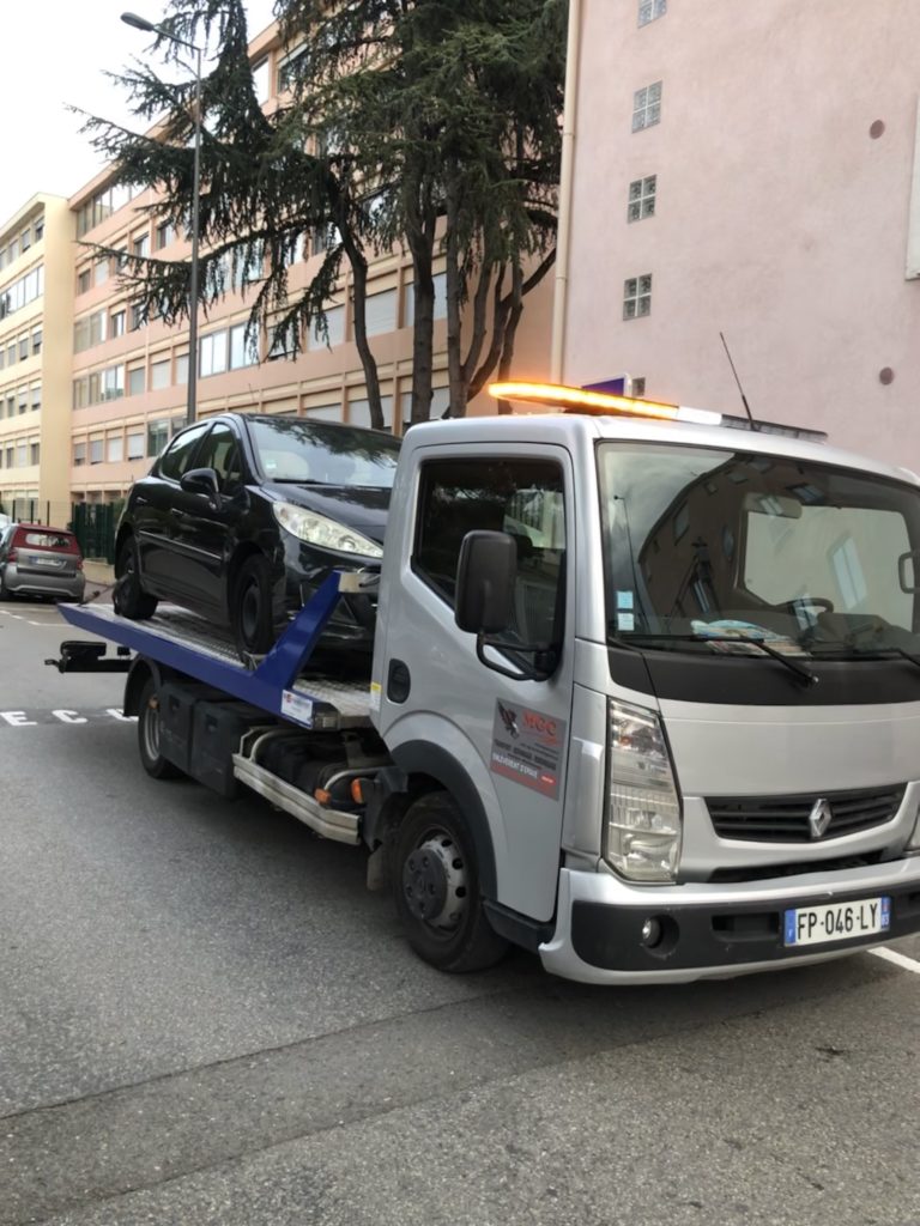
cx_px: 460
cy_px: 613
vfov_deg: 63.4
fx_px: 992
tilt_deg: -0.4
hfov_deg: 49.7
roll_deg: -2.5
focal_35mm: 28
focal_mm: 3.99
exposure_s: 1/120
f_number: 1.8
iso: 32
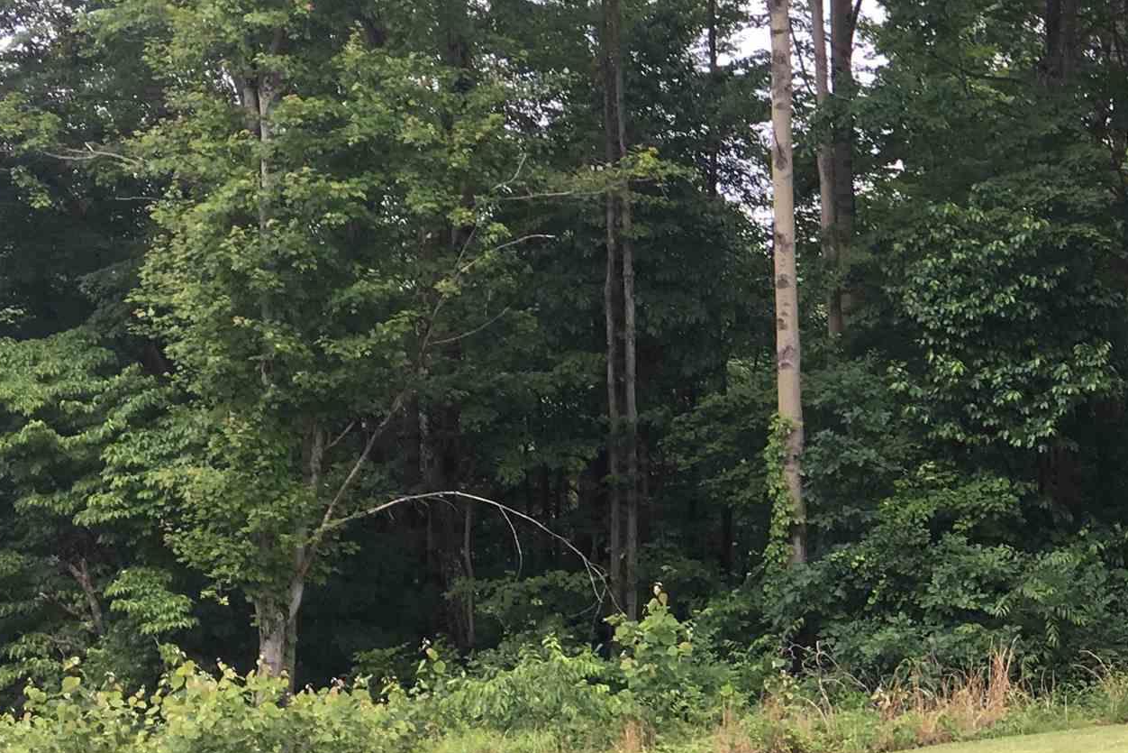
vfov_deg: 18.3
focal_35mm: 74
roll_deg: +0.7
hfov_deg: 25.0
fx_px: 2319
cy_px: 216
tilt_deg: +3.7
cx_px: 1297
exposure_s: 1/305
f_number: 2.2
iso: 25
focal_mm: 4.15
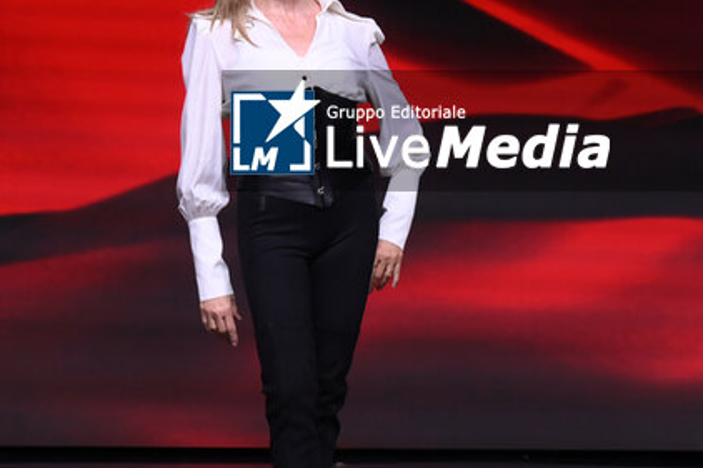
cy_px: 115
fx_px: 4548
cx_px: 385
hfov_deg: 8.8
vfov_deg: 5.9
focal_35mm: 233
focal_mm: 96
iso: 1600
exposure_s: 1/500
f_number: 3.5
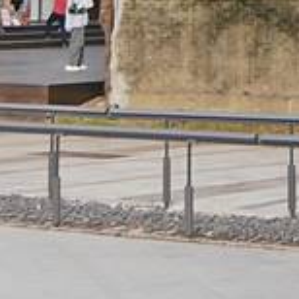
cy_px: -333
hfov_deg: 10.7
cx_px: 315
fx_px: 1573
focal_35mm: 161
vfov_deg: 9.9
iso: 200
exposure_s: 1/400
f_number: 3.5
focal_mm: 14
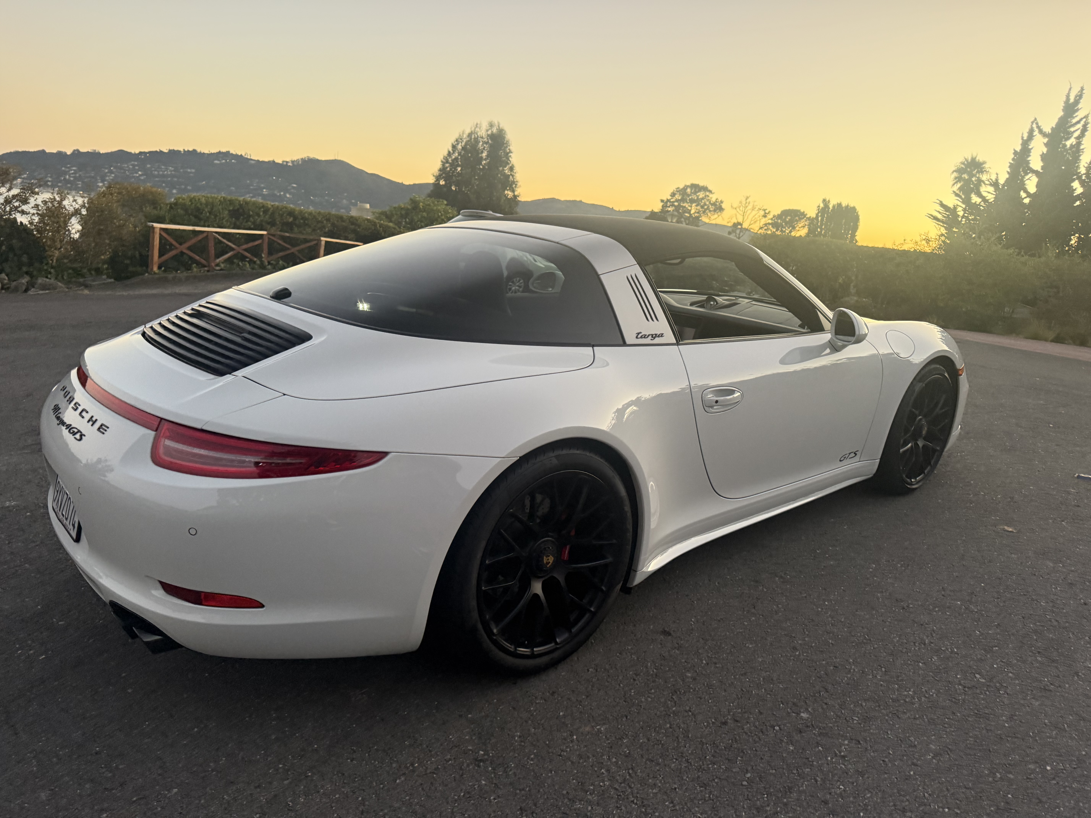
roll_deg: -3.6
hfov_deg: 71.6
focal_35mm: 24
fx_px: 756
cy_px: 409
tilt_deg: -12.3
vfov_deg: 56.8
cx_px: 546
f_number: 1.78
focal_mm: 6.76
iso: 400
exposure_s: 1/60
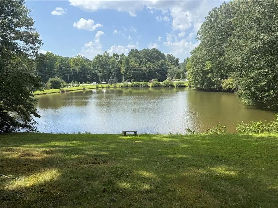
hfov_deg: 71.6
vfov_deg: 56.8
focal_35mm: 24
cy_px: 104
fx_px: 193
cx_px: 139
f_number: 1.78
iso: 80
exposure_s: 1/2611
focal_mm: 6.76
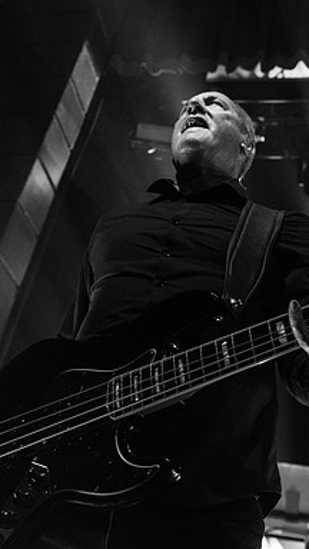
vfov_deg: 47.2
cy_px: 237
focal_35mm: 43
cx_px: 190
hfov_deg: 27.6
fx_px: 626
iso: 2500
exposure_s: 1/250
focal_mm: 24
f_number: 3.2
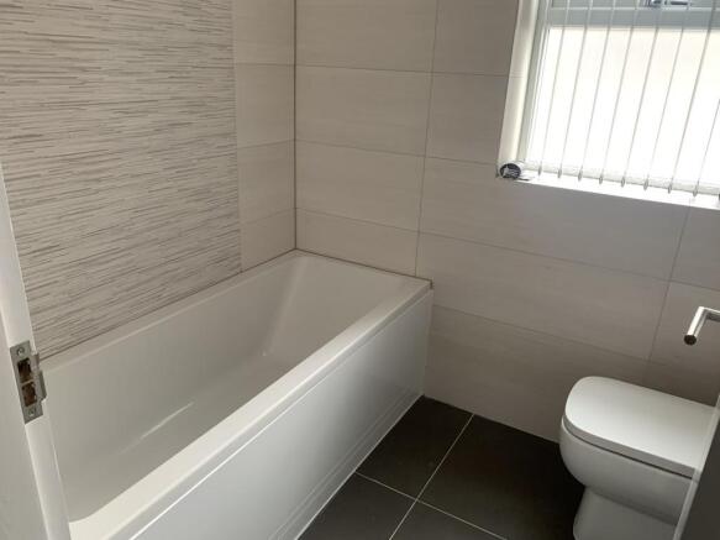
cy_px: 270
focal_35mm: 26
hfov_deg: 67.3
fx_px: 541
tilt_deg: -19.6
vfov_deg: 53.0
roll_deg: -1.7
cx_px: 360
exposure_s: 1/60
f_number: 1.8
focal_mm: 4.25
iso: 200
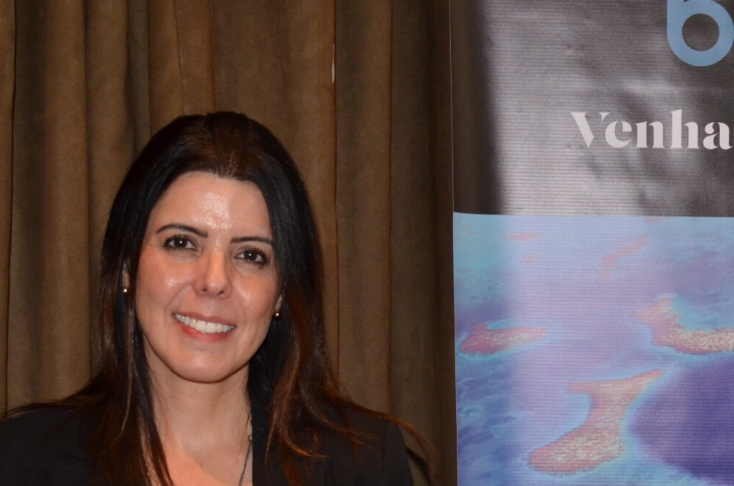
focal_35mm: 84
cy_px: 457
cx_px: 592
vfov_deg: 15.9
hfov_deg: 23.9
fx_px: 1709
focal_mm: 22
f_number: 3.5
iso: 800
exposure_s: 1/60
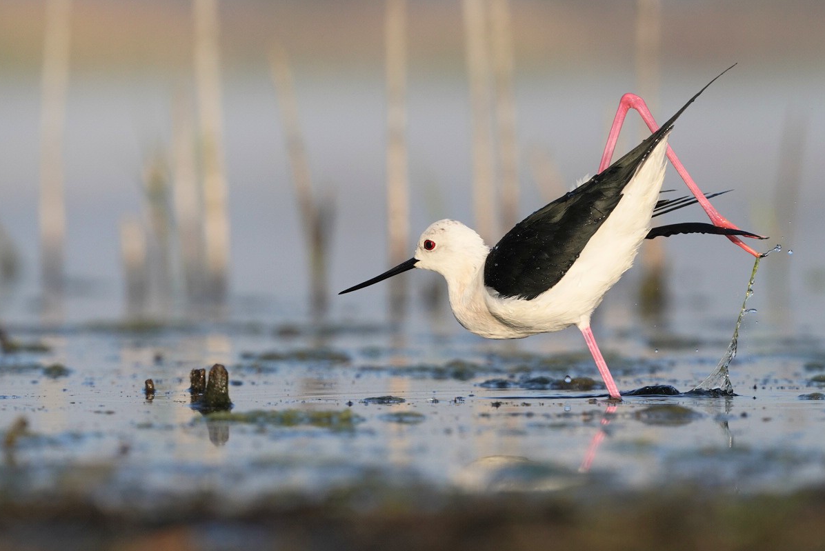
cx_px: 495
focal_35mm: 811
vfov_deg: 1.7
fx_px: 18596
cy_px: 338
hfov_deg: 2.5
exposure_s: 1/1600
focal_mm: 600
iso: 640
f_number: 10
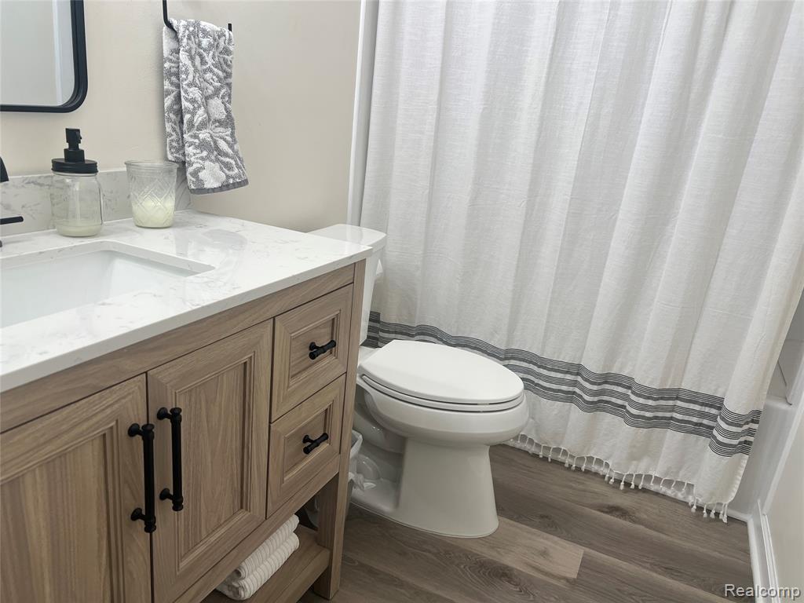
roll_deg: -5.1
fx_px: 604
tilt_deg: -19.2
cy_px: 302
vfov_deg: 53.1
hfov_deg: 67.3
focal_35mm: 26
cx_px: 402
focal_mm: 5.7
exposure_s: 1/120
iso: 80
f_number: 1.5
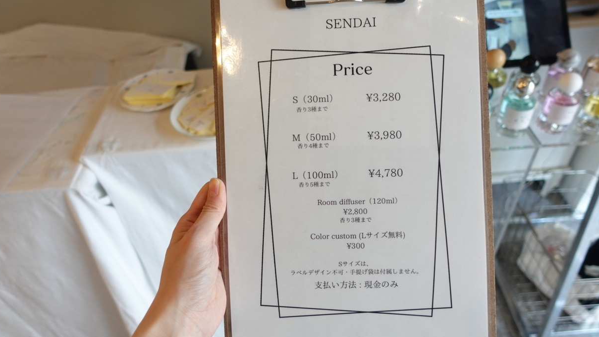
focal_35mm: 26
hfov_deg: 71.9
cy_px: 158
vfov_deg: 44.4
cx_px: 303
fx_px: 413
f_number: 2
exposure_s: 1/30
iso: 200
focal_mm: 9.4
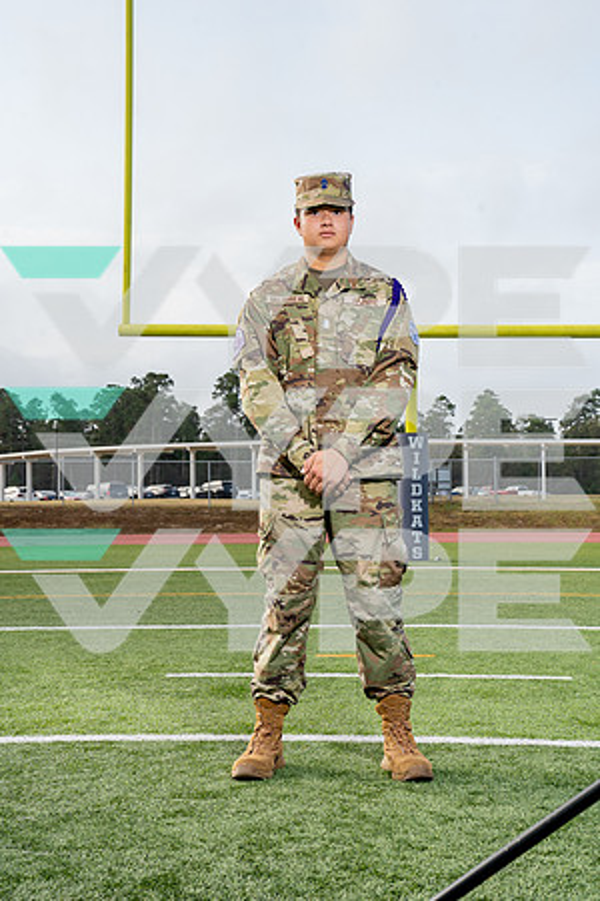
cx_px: 300
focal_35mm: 61
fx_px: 1525
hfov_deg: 22.3
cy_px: 450
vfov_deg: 32.9
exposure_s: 1/250
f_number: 10
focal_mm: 61
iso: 320
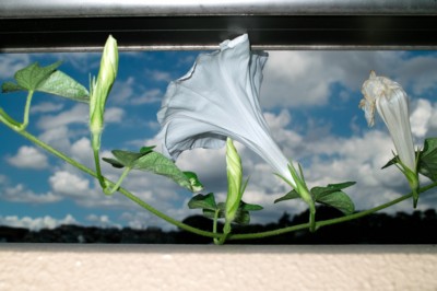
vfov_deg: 32.6
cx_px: 218
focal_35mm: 41
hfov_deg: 47.4
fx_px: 497
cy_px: 146
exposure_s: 1/250
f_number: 10
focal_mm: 24.2
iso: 100
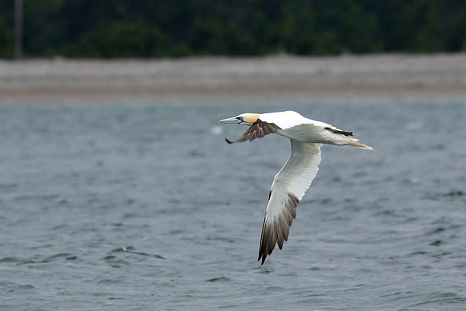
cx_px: 233
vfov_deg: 2.3
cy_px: 156
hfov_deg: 3.4
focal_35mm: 600
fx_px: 7768
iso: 400
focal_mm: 400
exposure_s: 1/500
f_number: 6.3
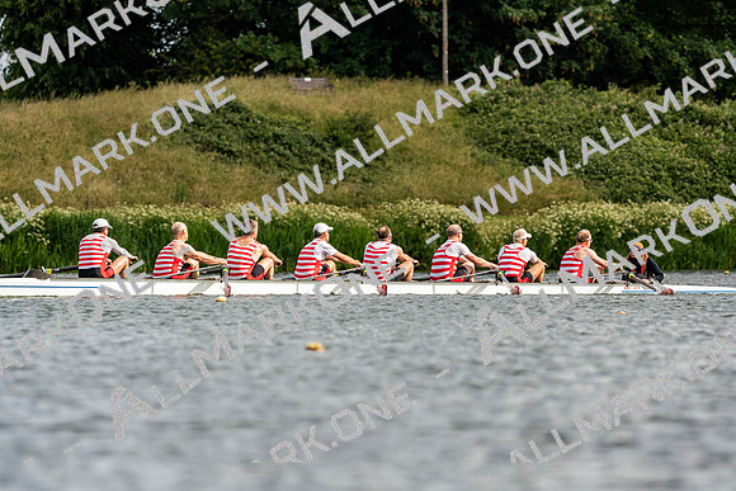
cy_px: 246
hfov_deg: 5.7
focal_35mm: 359
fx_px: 7341
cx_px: 368
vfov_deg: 3.8
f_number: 6.3
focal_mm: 359
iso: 320
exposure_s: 1/2000
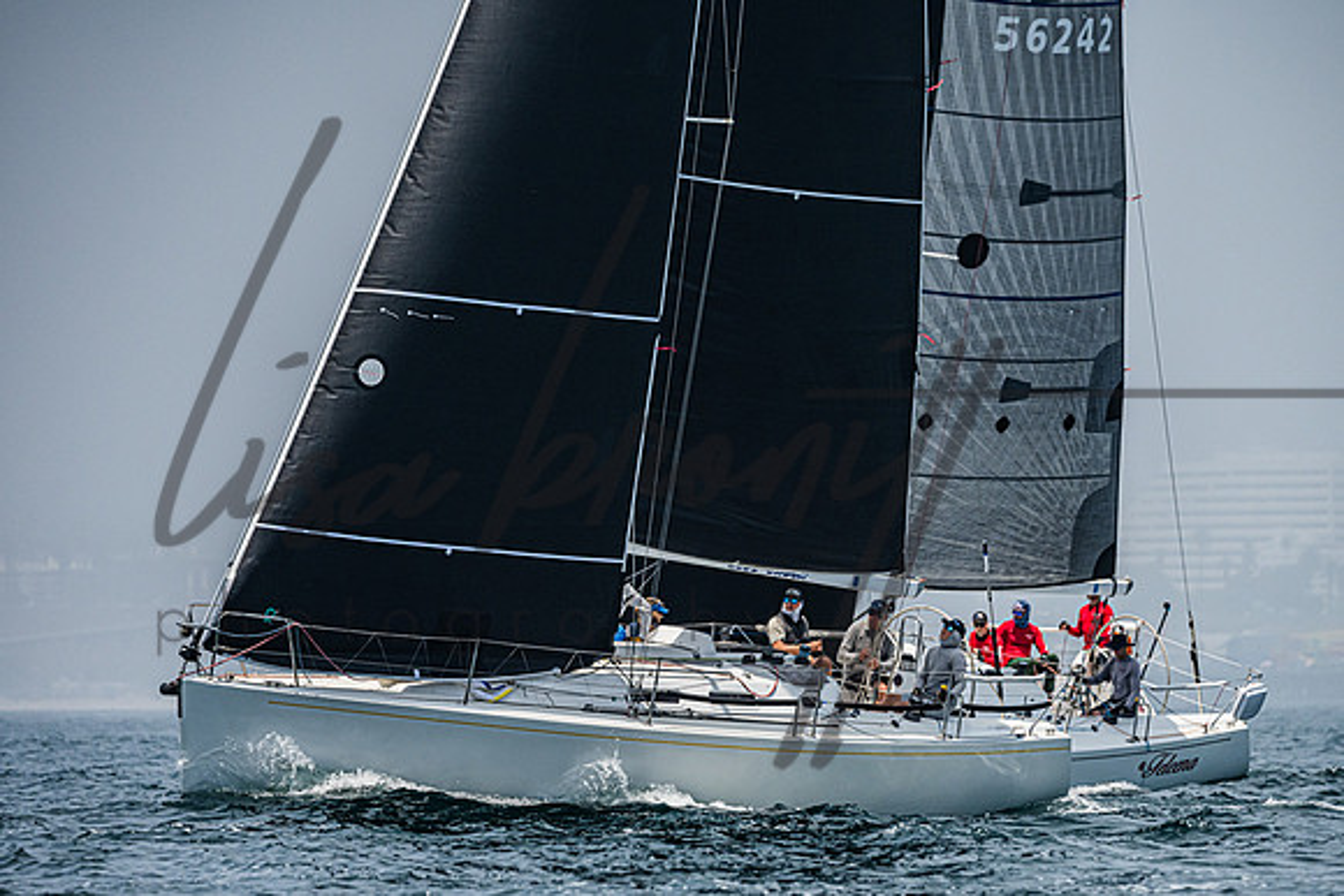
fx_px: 12564
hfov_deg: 6.1
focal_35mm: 336
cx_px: 726
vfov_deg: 4.1
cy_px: 546
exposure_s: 1/5000
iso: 400
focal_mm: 270
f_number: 6.3
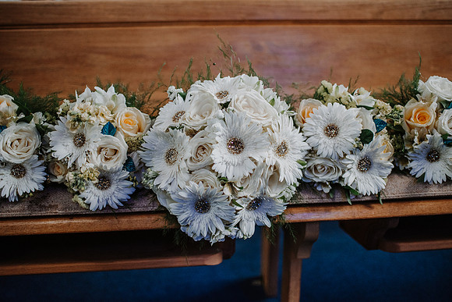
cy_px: 151
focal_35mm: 35
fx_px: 440
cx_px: 226
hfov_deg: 54.4
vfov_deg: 37.9
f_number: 1.8
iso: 1100
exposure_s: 1/1250
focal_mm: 35
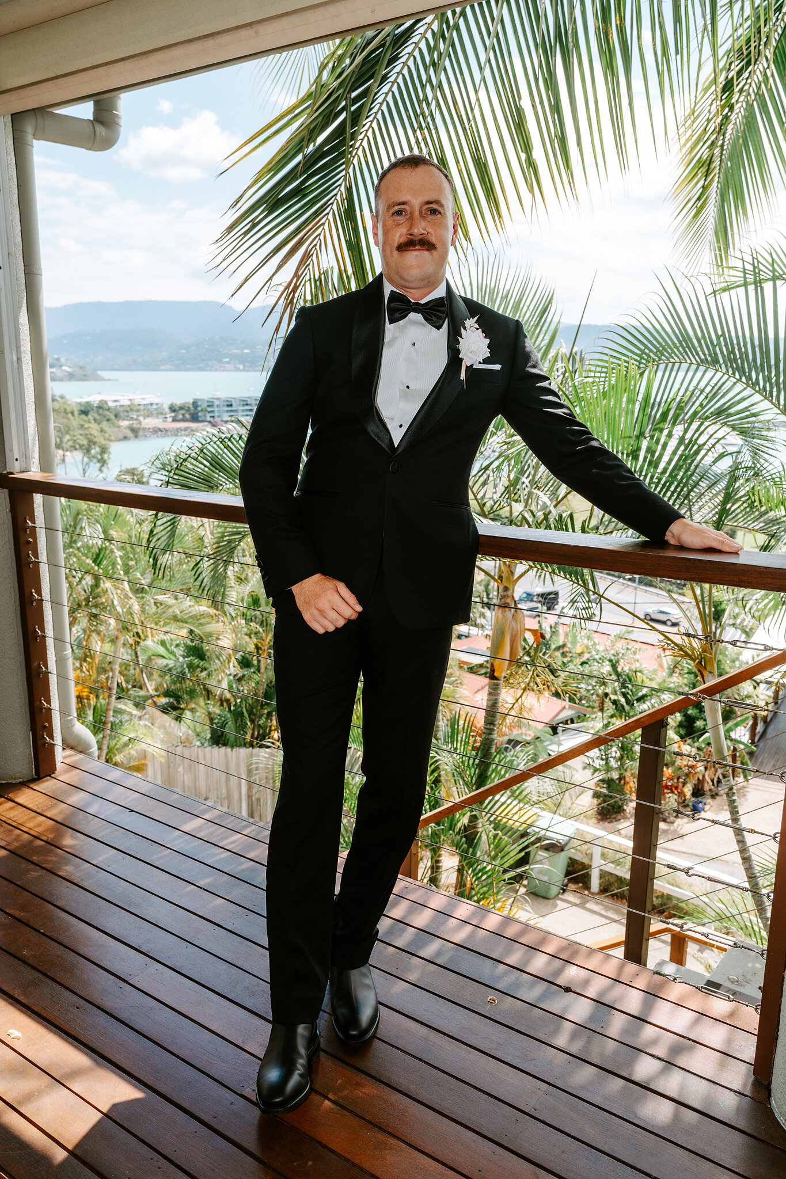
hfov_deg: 43.6
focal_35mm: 30
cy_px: 590
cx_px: 393
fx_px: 983
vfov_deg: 61.9
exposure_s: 1/200
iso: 100
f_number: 6.3
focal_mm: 30
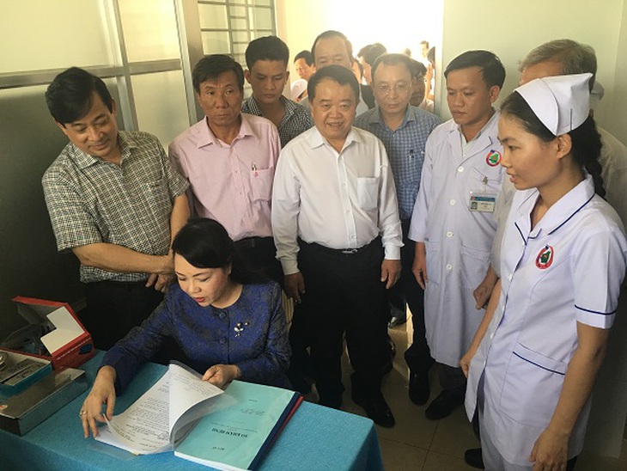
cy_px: 236
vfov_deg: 48.3
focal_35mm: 29
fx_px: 525
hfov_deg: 61.6
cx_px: 314
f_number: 2.2
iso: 50
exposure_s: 1/33
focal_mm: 4.15
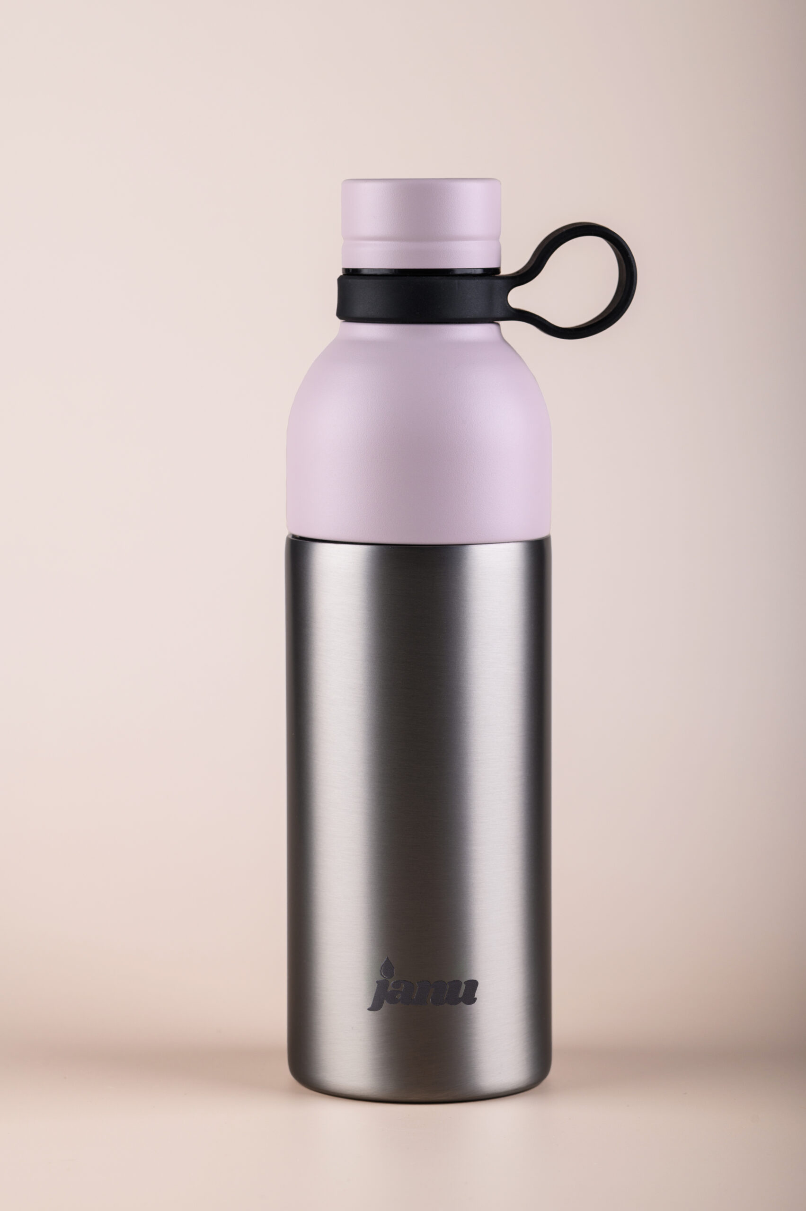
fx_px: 3901
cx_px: 403
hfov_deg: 11.8
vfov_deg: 17.7
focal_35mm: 116
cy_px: 606
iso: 100
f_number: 10
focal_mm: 116
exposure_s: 1/160
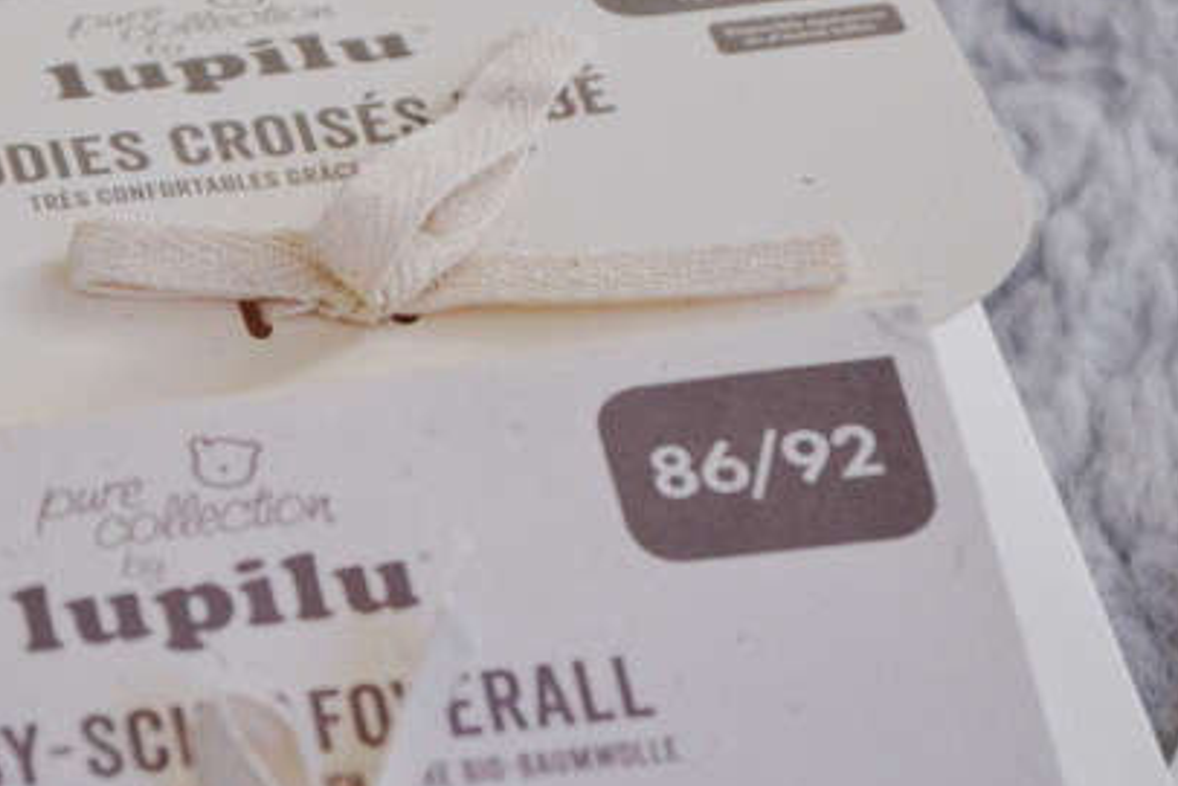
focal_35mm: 310
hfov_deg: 6.6
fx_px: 10146
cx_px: 342
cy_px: 390
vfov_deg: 4.4
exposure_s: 1/60
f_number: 5.6
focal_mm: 105
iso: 640
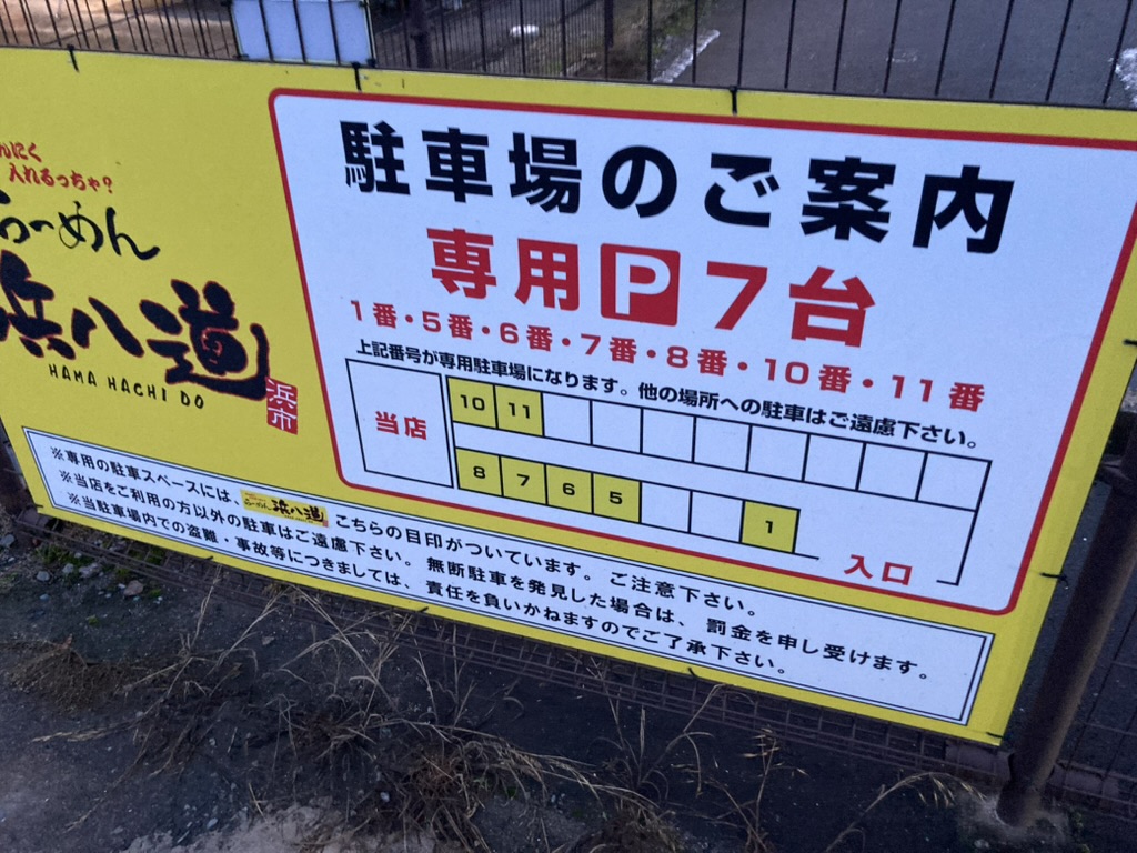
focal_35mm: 28
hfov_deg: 63.4
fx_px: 920
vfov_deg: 49.7
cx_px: 568
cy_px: 426
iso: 320
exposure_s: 1/25
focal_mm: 3.99
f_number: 1.8
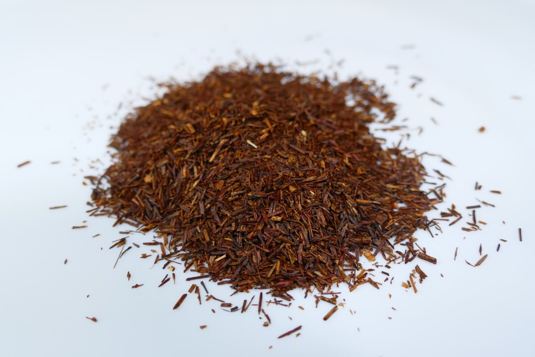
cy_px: 178
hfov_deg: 53.1
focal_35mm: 36
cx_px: 268
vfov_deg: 36.9
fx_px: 535
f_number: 3.1
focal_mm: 13.16
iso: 160
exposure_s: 1/80
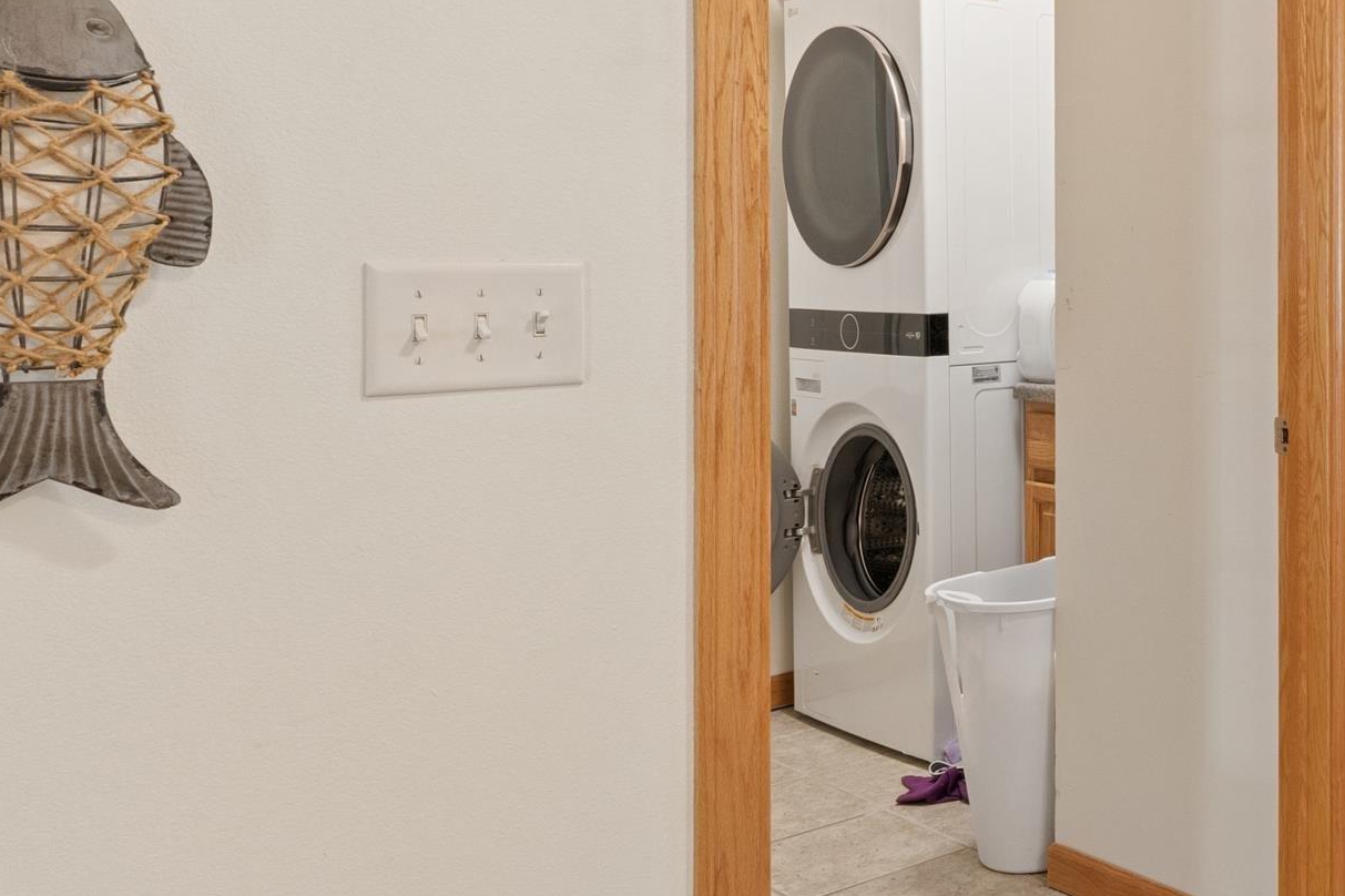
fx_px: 1419
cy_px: 278
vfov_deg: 34.6
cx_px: 1573
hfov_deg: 38.8
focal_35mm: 38
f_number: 8
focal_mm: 10
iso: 200
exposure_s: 1/5
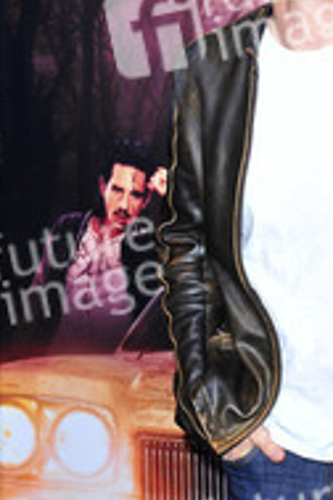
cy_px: 148
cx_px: 318
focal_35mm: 148
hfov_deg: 9.2
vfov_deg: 13.8
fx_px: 2053
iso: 640
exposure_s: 1/320
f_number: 5.6
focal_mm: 70
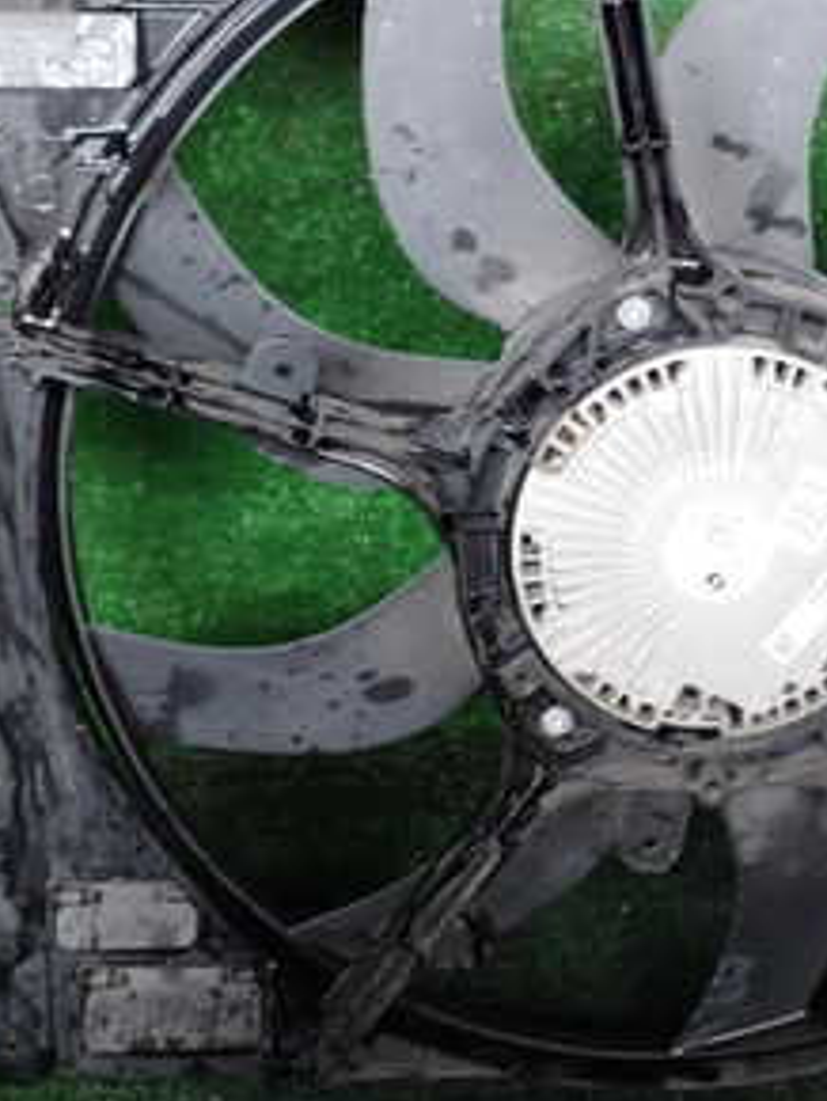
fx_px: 1972
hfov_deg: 23.3
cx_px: 668
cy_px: 334
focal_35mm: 62
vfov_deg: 30.8
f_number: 2.3
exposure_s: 1/40
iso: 200
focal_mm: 5.4
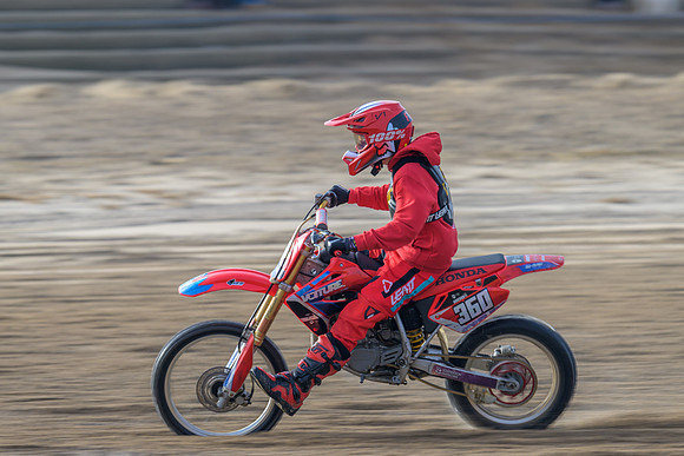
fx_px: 9502
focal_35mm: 500
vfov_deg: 2.8
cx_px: 342
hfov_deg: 4.1
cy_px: 174
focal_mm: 380
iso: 90
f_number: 8
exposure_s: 1/125
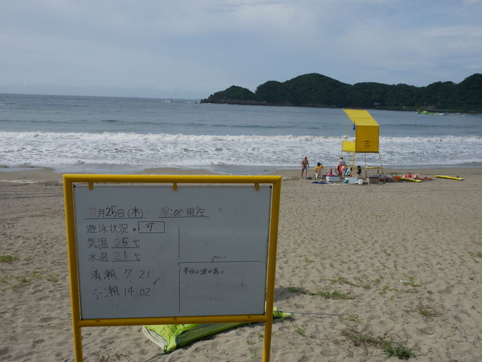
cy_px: 181
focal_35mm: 34
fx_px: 474
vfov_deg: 41.8
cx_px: 241
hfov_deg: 53.9
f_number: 8
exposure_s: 1/1000
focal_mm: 17
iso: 200
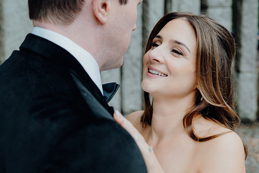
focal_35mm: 52
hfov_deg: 38.2
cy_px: 86
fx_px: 374
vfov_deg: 26.0
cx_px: 130
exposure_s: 1/160
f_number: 3.5
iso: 125
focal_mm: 35
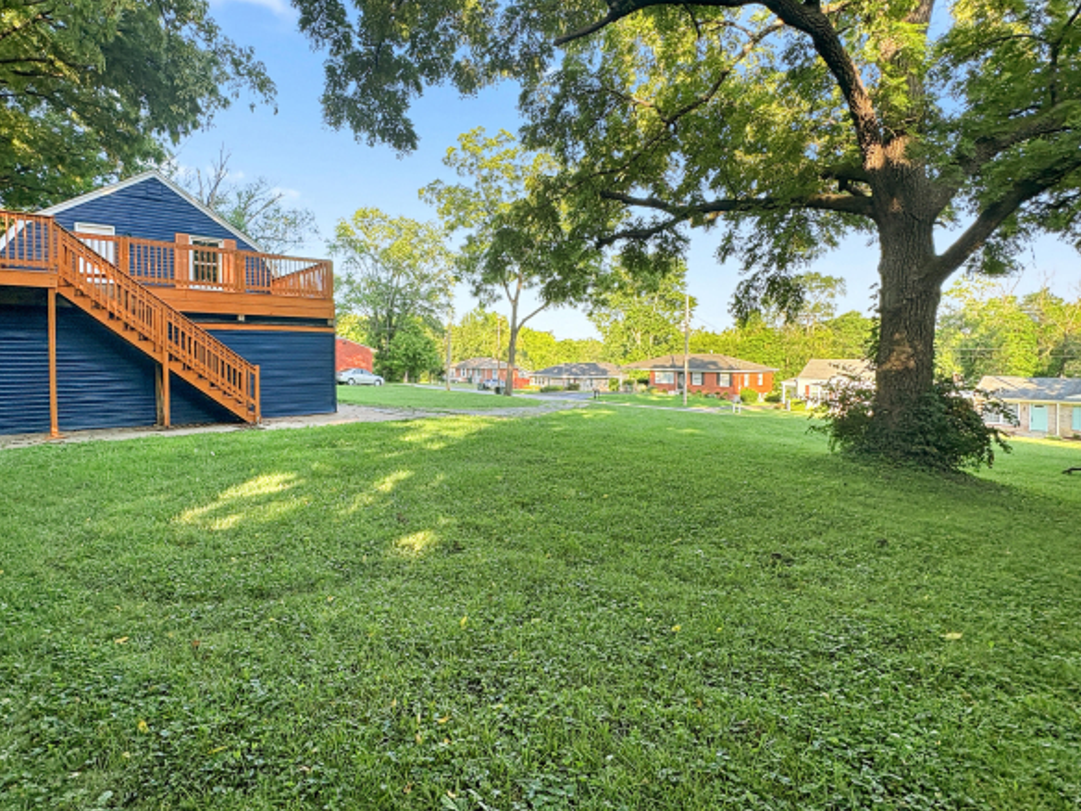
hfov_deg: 94.1
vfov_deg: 77.9
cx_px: 480
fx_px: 500
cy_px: 444
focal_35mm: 16
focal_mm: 2.22
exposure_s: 1/180
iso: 64
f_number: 2.2
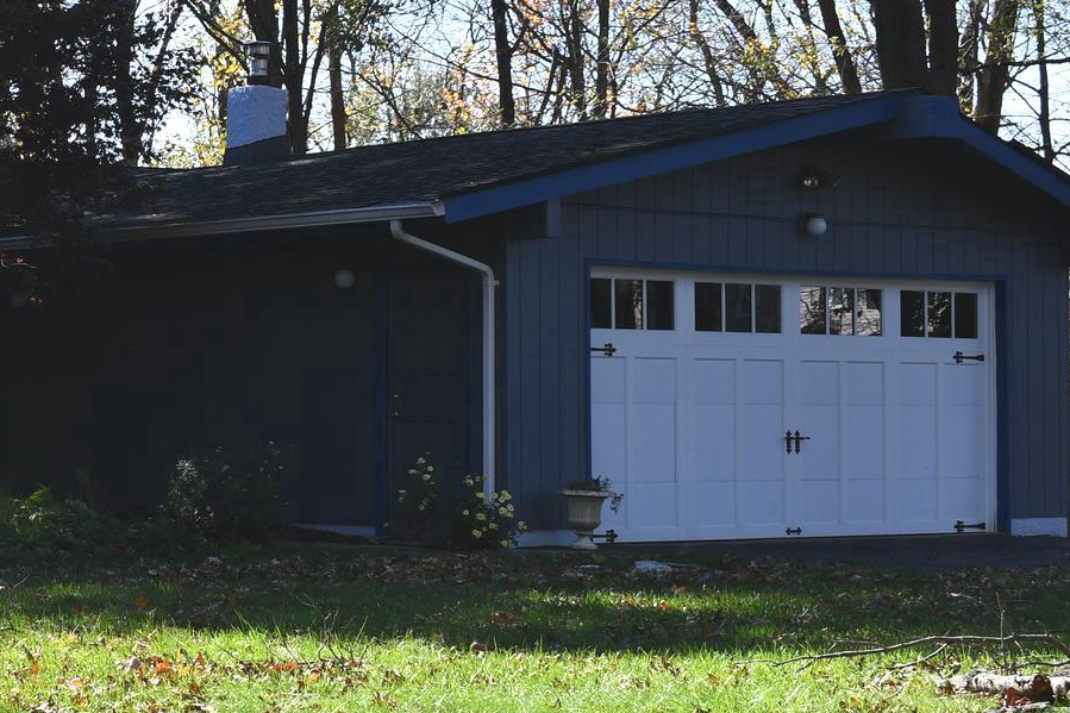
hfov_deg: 19.9
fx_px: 2912
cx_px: -119
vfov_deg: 14.0
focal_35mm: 98
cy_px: 341
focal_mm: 29
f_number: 8
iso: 160
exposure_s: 1/250
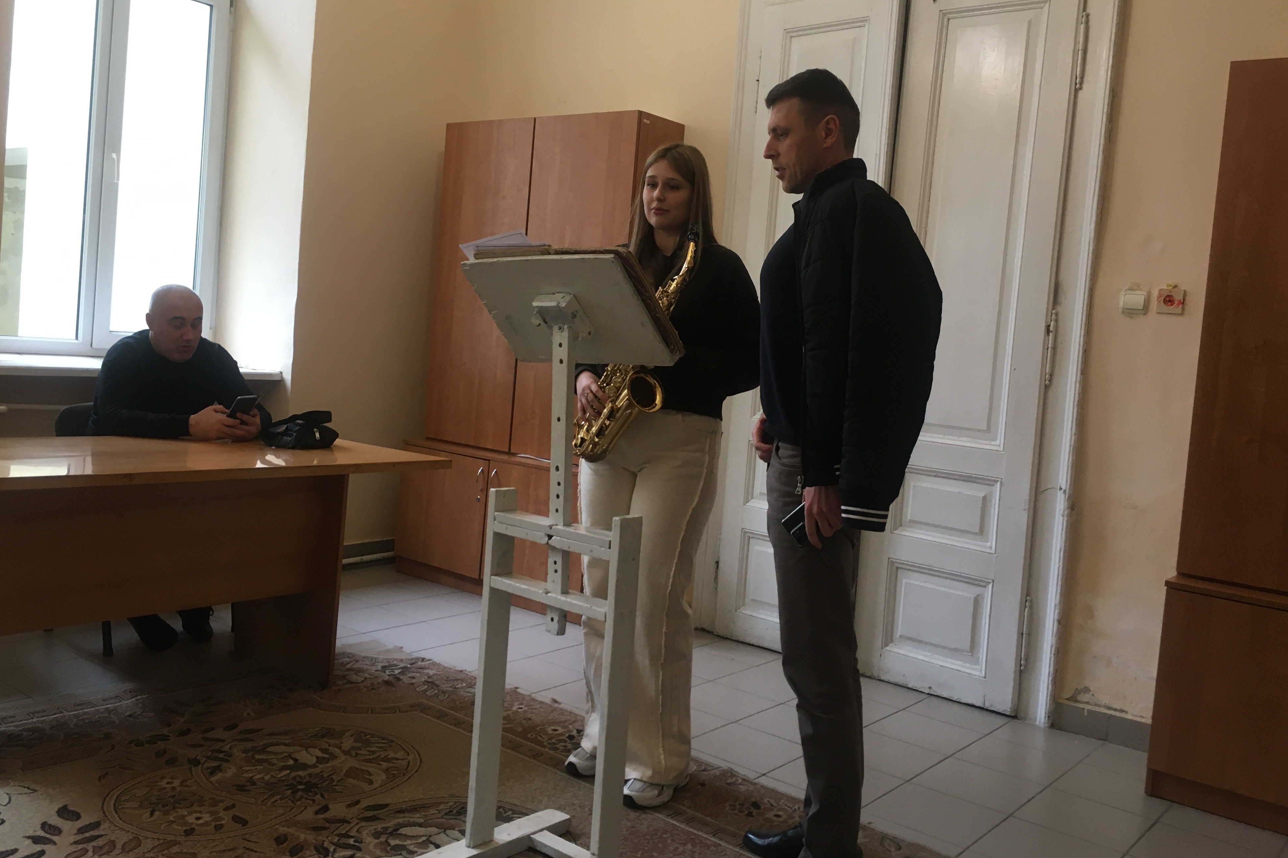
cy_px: 379
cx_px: 649
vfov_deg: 42.3
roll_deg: -3.7
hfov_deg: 60.3
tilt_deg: -0.7
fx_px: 1109
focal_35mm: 31
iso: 100
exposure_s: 1/33
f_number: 2.2
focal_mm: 4.15
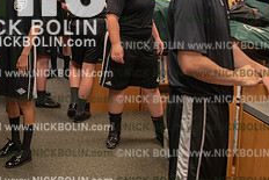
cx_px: 23
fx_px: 449
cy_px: -8
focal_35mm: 60
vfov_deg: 21.7
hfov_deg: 31.7
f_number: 3.5
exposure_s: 1/125
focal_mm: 24
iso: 1600
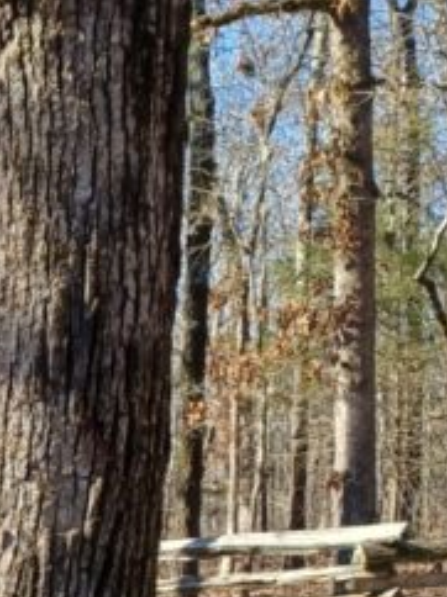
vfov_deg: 17.2
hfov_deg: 12.6
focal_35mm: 106
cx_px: -373
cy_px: 824
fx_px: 1828
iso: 32
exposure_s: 1/166
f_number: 1.8
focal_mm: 4.6
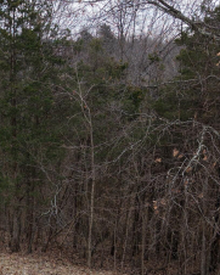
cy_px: 232
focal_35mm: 69
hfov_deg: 21.4
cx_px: 3
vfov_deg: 26.8
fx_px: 561
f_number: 1.8
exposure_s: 1/40
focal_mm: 8.67
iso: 100
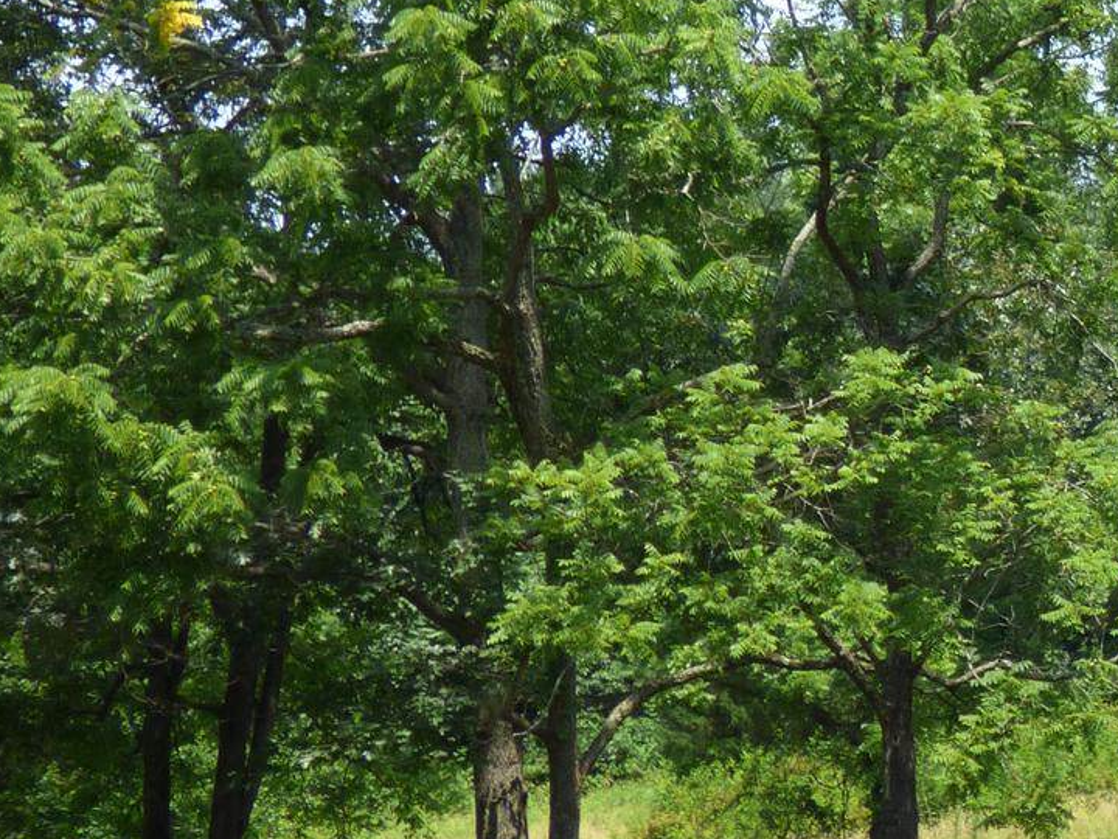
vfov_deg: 13.3
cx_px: 1484
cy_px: 158
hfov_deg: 16.7
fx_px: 3585
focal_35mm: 111
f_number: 3.6
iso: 100
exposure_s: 1/400
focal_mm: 7.07
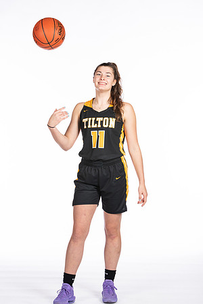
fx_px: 888
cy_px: 152
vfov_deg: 19.5
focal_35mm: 105
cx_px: 102
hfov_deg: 13.0
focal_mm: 70
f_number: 5
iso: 100
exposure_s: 1/100
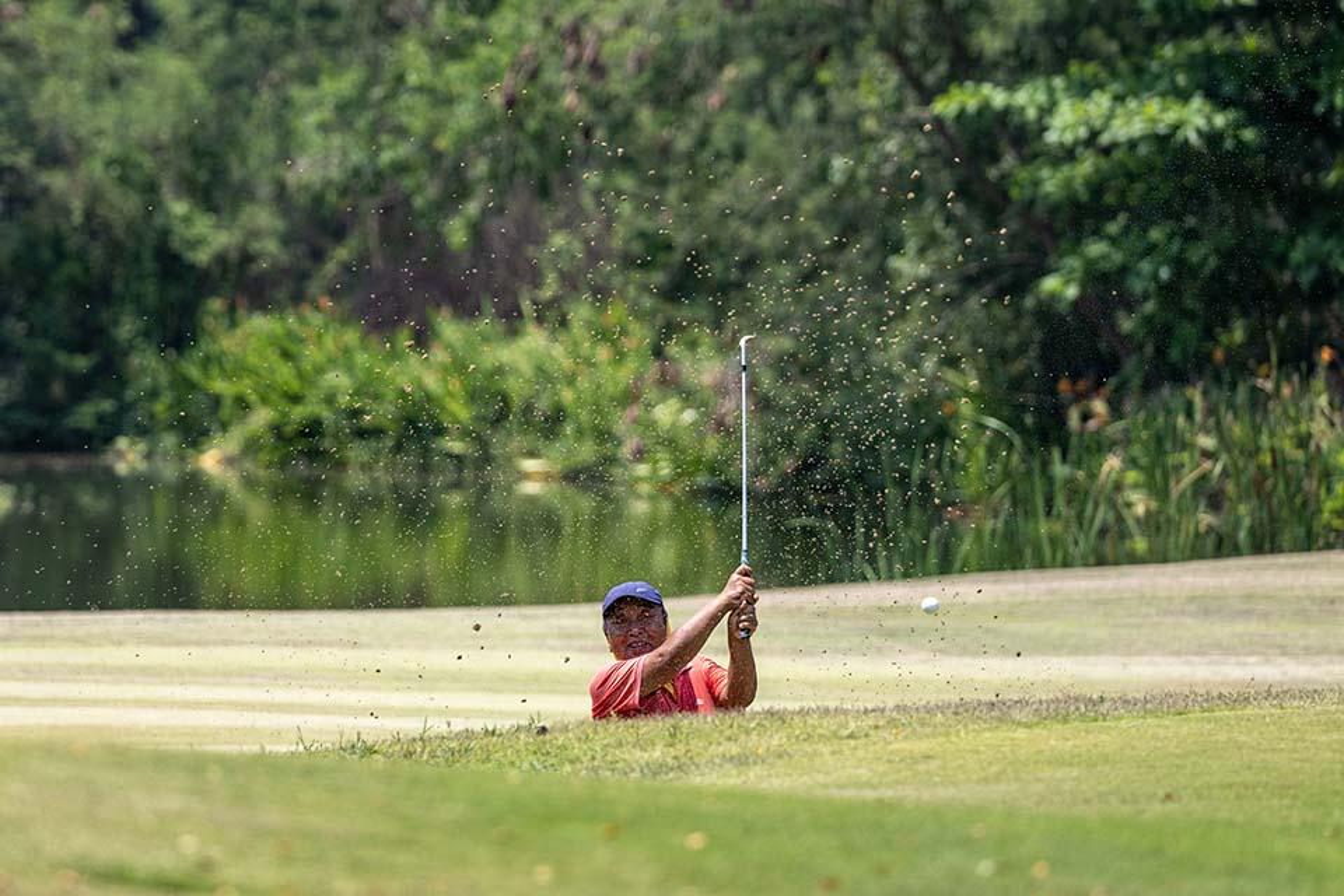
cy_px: 448
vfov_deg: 6.9
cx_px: 672
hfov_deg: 10.3
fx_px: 7466
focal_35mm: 200
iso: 360
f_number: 4
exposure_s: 1/2500
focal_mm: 200
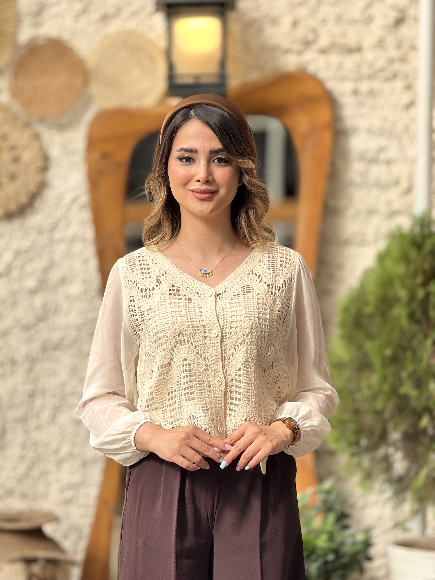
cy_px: 290
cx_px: 218
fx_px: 2011
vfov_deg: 16.4
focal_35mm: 120
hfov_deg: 12.3
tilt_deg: -2.6
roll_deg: -0.1
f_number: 2.8
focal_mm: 15.66
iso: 50
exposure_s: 1/200
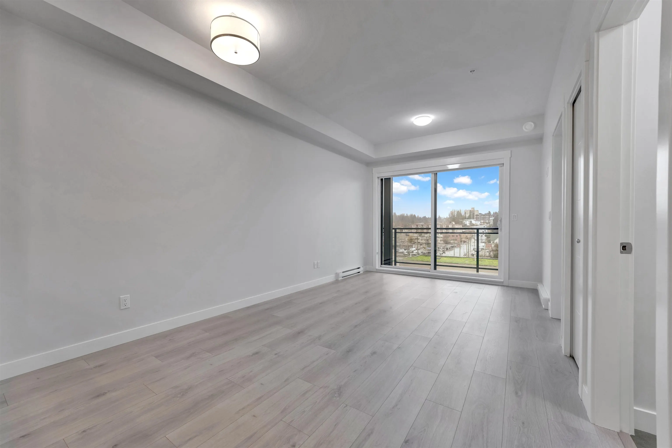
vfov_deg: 81.2
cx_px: 336
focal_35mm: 14
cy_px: 224
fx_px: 261
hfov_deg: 104.3
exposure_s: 1/30
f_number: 8
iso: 400
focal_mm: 14
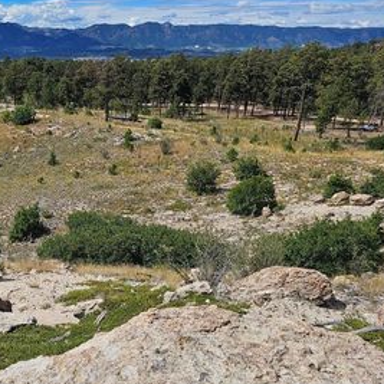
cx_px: 46
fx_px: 477
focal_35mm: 38
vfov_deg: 43.8
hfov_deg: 40.8
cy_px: 215
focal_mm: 6.3
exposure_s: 1/1372
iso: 10
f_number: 1.7
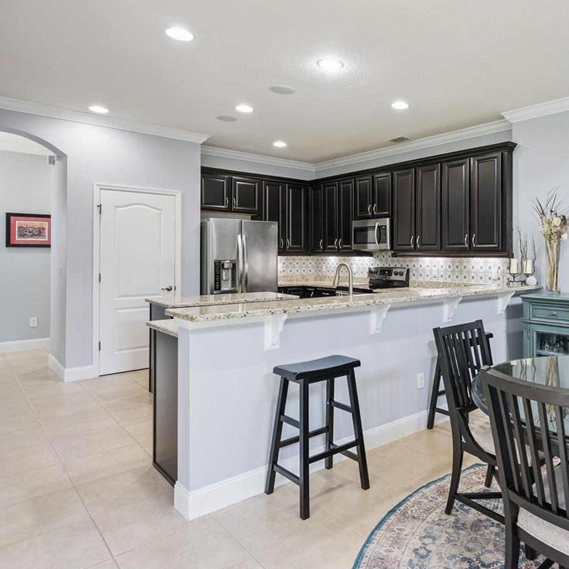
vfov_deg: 64.8
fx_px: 446
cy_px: 250
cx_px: 416
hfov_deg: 61.9
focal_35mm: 24
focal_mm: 16
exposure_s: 1/50
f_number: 8
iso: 1600
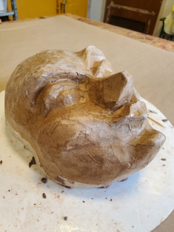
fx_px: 174
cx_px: 87
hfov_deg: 53.1
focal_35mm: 26
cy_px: 116
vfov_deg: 67.3
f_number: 2.4
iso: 250
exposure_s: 1/120
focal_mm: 4.3
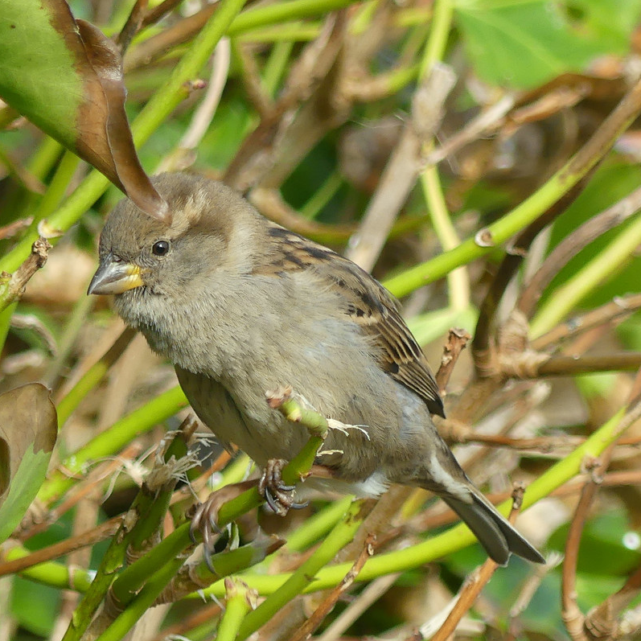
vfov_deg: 1.2
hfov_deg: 1.2
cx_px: 214
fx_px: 29728
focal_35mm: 1419
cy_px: 320
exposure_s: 1/250
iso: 100
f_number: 4
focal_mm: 108
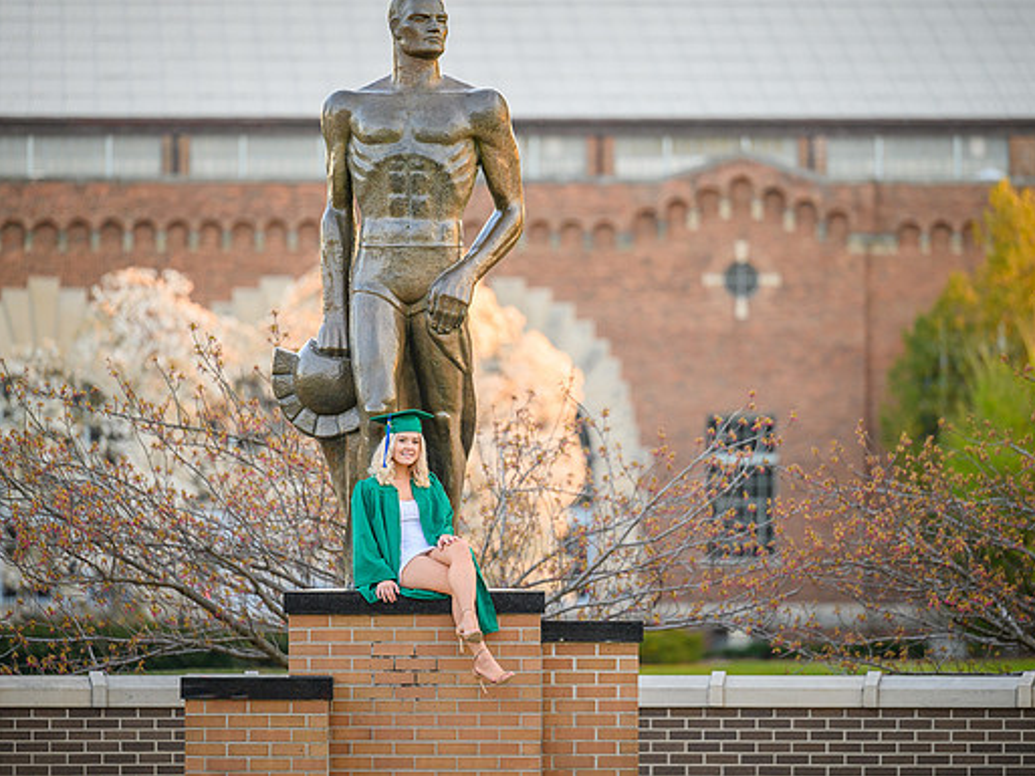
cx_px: 551
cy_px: 369
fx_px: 7207
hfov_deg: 8.2
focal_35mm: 241
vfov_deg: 6.2
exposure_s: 1/320
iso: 400
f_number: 2.8
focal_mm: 190
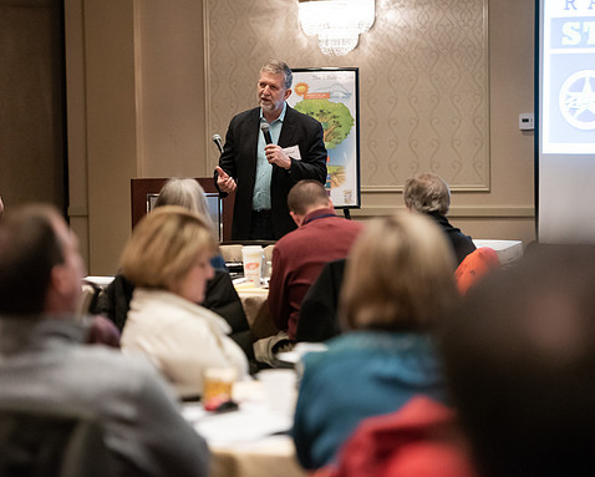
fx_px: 2326
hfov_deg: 14.6
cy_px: 237
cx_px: 261
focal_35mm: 132
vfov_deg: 11.7
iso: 5000
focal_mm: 116
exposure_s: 1/200
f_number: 2.8
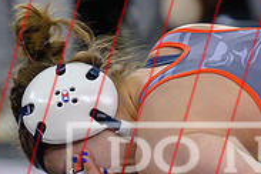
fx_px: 5169
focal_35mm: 713
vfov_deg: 1.9
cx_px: 254
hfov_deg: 2.9
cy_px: 192
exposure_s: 1/640
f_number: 2.8
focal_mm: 160
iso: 2500
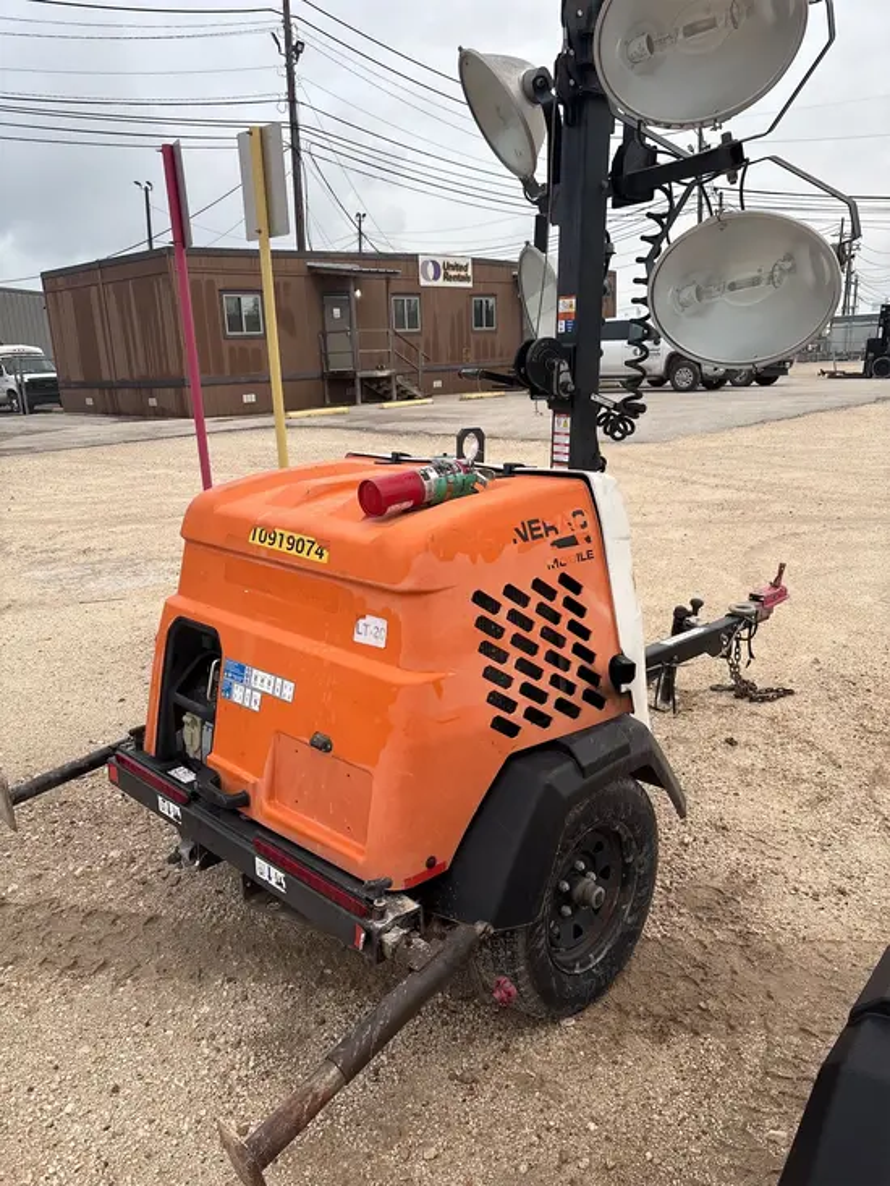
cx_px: 445
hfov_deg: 53.1
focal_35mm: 26
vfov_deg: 67.3
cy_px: 593
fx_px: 891
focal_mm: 5.96
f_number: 1.6
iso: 40
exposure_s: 1/121
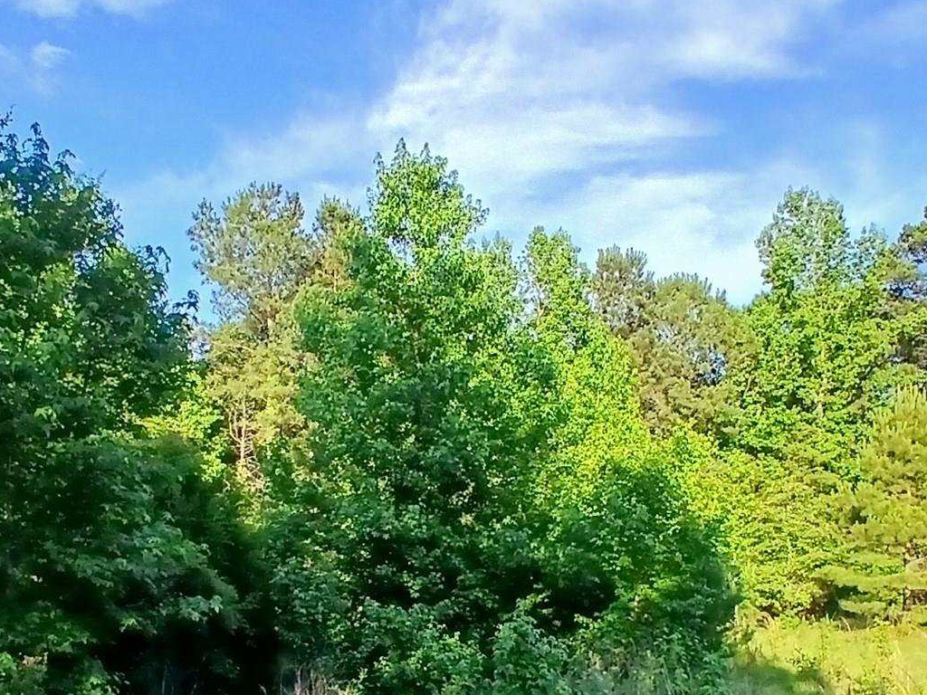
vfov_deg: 40.6
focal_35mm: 34
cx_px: 446
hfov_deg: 53.9
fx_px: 911
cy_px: 519
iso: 50
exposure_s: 1/577
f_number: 2.2
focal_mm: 1.4
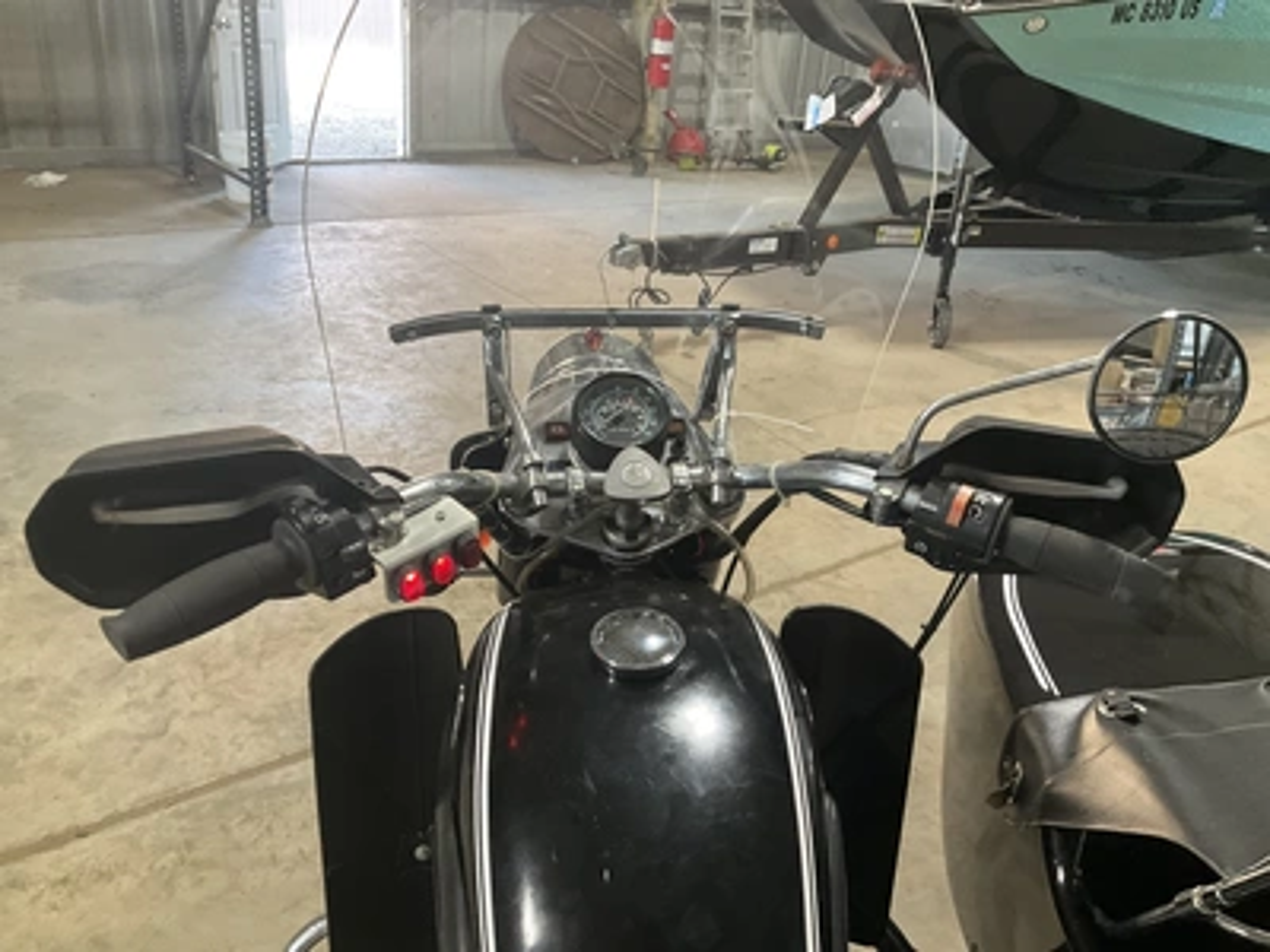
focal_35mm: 29
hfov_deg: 61.7
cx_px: 635
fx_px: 1064
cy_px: 476
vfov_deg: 48.2
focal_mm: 3
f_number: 1.8
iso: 100
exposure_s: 1/60
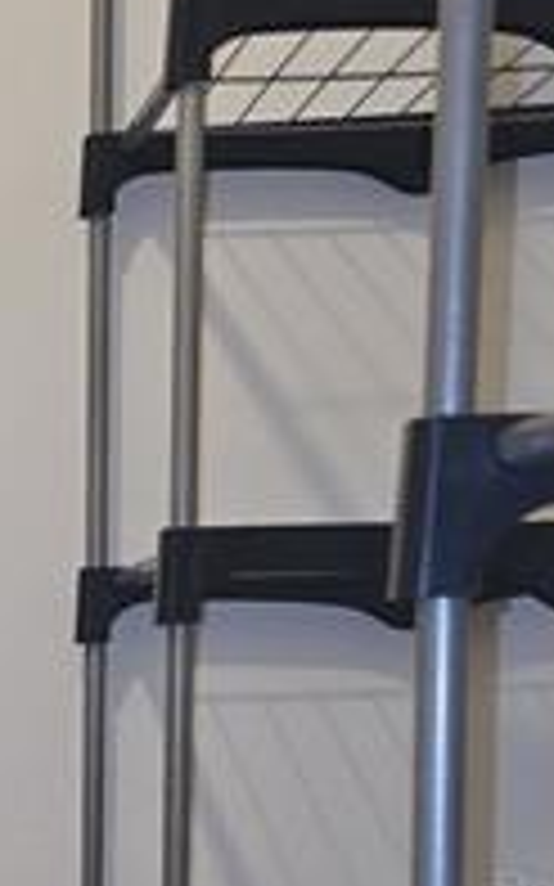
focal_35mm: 95
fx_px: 2297
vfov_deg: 21.1
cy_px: 886
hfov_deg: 12.0
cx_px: -599
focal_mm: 6.3
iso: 100
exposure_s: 1/60
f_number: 1.7
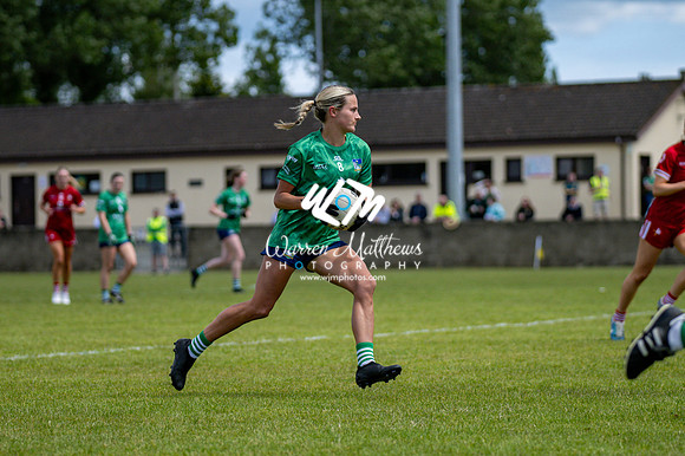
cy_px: 228
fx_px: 3556
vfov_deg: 7.3
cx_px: 342
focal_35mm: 187
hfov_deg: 11.0
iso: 320
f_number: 2.8
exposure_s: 1/6400
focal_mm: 125
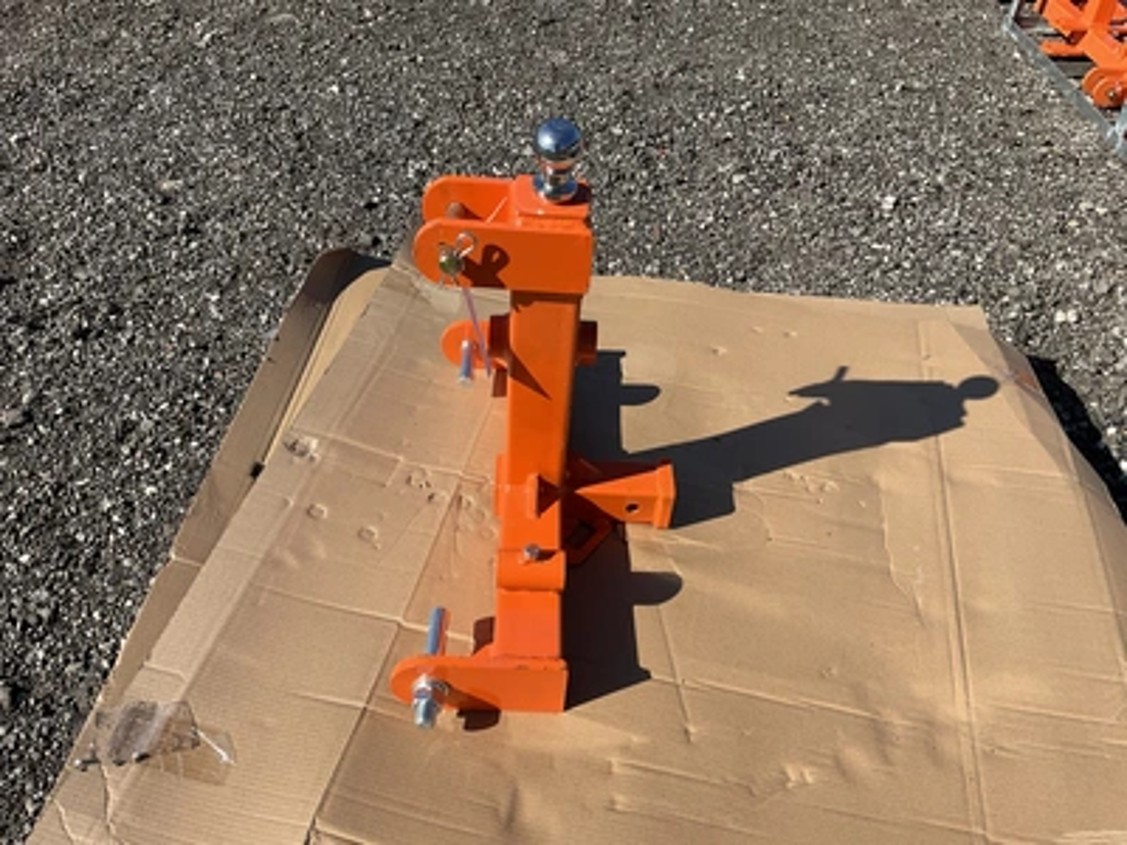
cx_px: 564
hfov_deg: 61.7
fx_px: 944
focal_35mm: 29
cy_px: 422
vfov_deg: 48.2
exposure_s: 1/1730
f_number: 1.8
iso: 25
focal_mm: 3
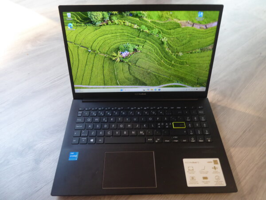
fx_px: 192
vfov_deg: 54.9
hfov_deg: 69.4
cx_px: 133
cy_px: 100
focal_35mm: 25
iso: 400
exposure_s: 1/10
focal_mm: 4.3
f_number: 3.3
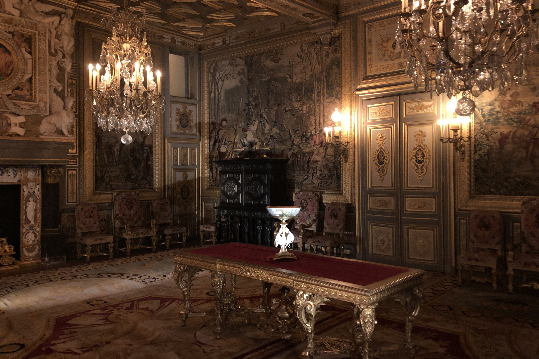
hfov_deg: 61.9
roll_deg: +1.2
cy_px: 167
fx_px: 449
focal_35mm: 30
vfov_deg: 43.6
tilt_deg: +0.2
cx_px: 275
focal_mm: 4
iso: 160
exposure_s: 1/4
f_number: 1.8
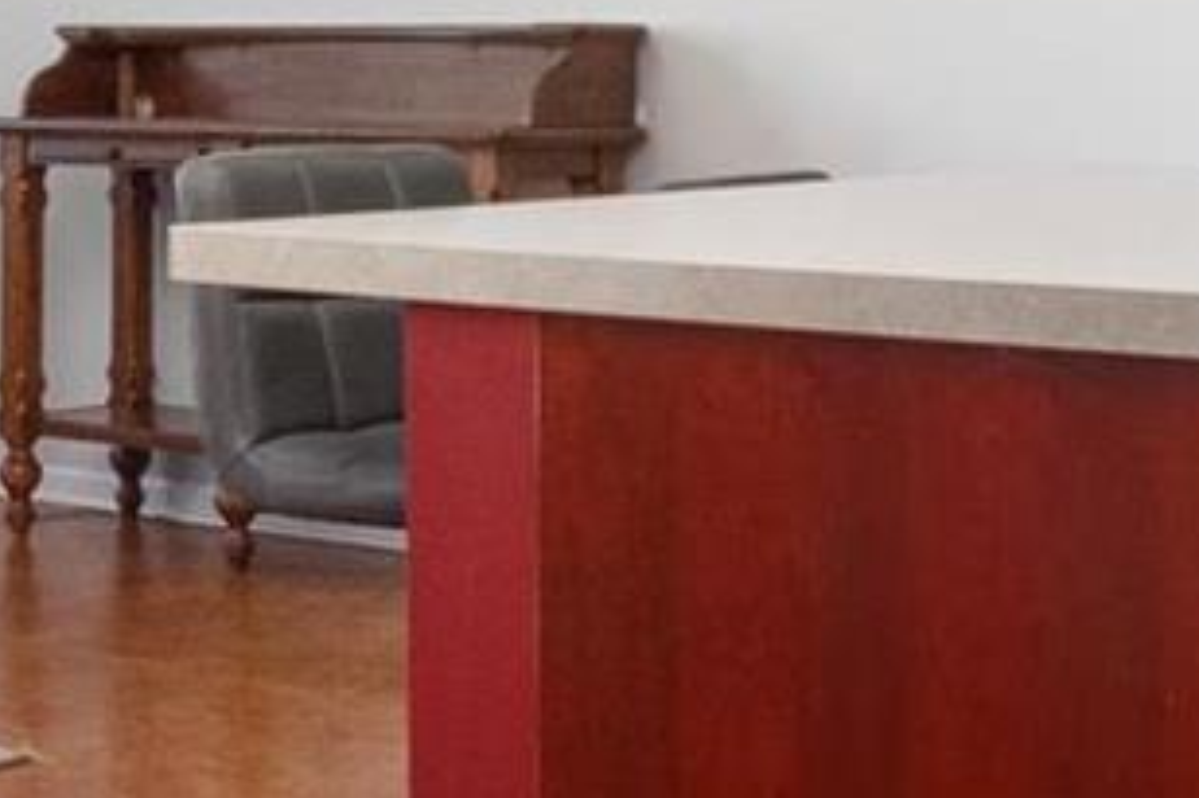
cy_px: 86
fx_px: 2763
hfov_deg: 24.0
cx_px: 199
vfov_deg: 16.2
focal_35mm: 83
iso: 400
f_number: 10
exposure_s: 1/2.5
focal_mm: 8
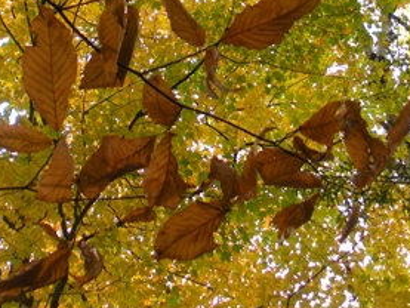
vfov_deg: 18.3
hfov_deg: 25.0
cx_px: 213
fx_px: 924
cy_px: -19
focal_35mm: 78
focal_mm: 6.3
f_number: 3.5
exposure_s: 1/123
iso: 111
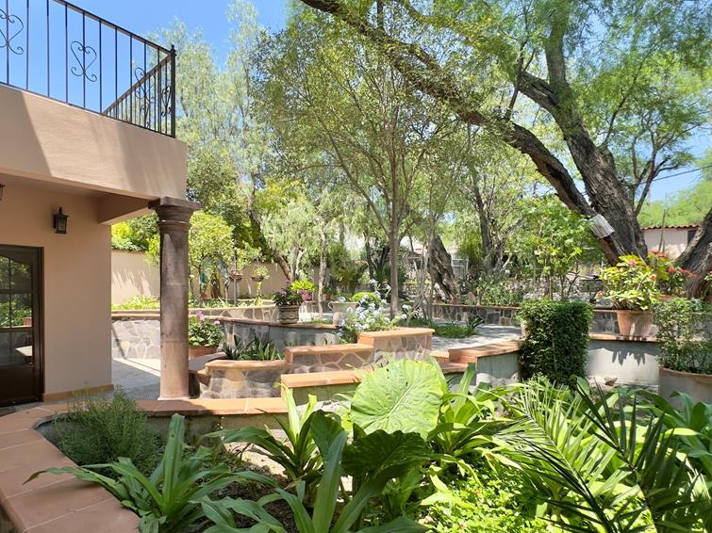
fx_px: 391
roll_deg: -1.1
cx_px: 324
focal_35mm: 19
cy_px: 302
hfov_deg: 84.5
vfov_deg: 68.4
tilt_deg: -0.9
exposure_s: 1/527
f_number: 2.2
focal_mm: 2.22
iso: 40
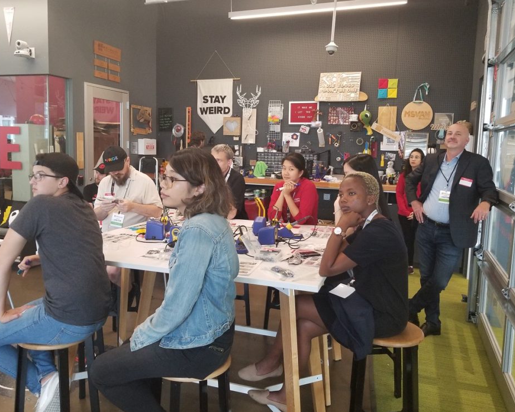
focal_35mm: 28
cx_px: 250
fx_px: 427
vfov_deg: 51.5
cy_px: 203
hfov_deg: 62.2
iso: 200
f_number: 1.7
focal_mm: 4.25
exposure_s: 1/60
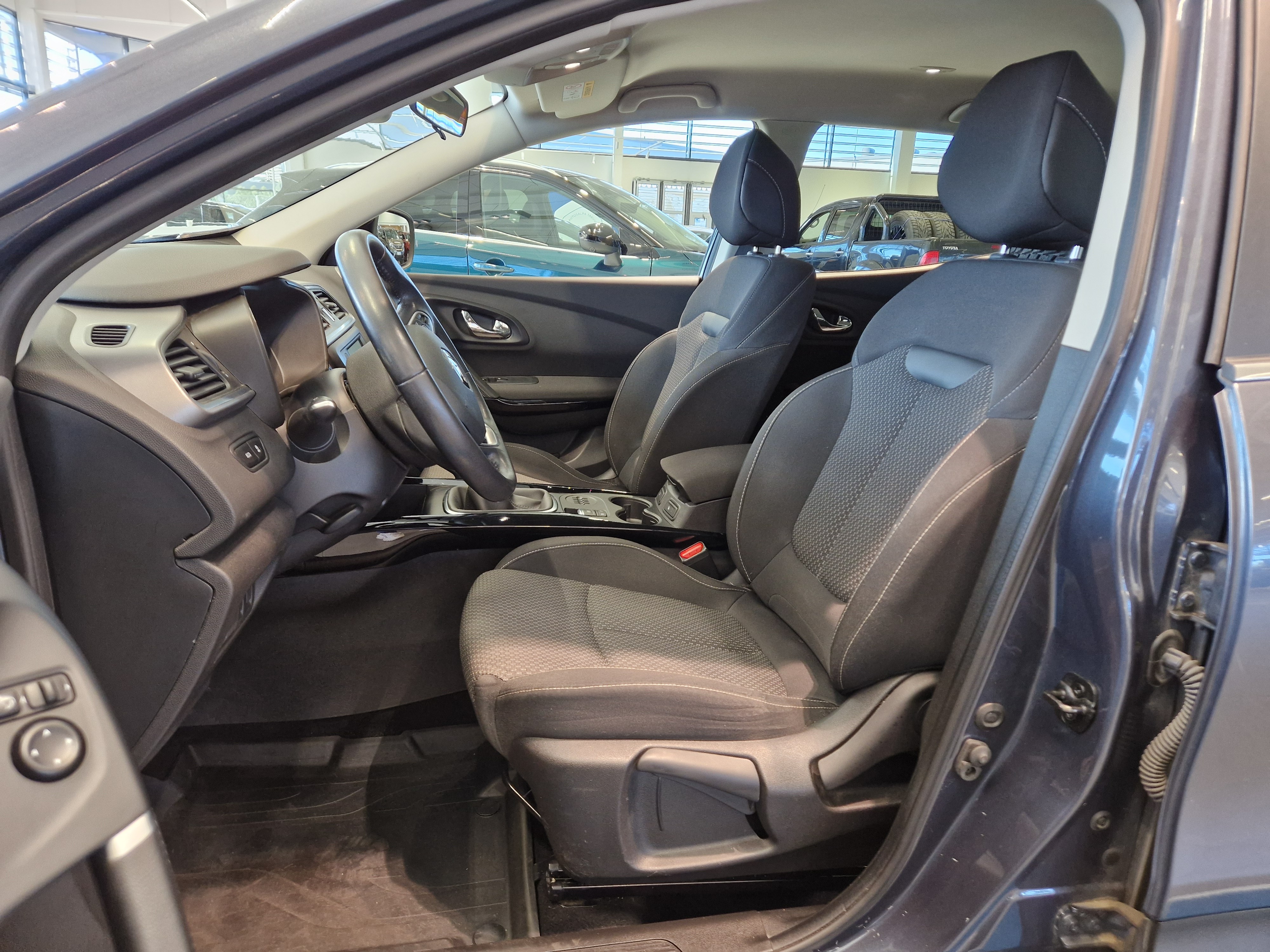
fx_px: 844
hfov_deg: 73.9
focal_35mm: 23
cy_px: 476
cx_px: 635
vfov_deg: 58.9
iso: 250
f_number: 1.8
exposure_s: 1/100
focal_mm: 5.4
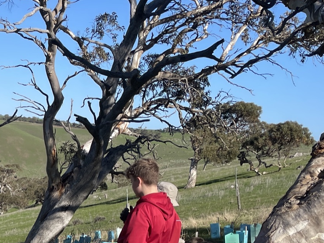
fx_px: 580
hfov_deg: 29.3
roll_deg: -3.2
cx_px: 4
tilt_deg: -12.9
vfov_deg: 22.4
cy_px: 264
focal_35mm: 62
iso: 32
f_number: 1.6
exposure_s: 1/3401
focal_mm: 4.2
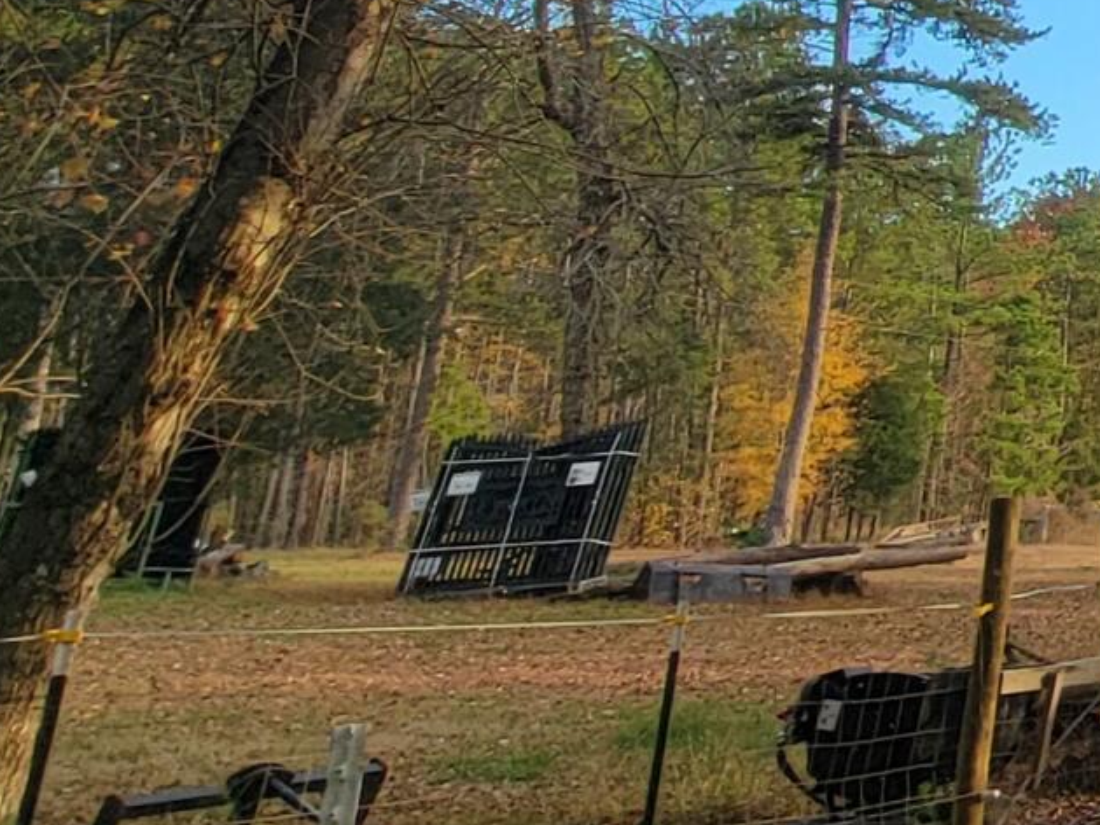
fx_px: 1971
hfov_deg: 19.2
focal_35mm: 62
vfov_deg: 22.4
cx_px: 2179
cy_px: -73
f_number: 2.2
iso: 50
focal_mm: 2.2
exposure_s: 1/268
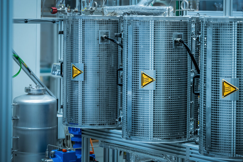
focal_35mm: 120
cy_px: 81
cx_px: 122
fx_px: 810
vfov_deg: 11.4
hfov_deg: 17.1
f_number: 5
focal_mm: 120
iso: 2000
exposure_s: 1/200
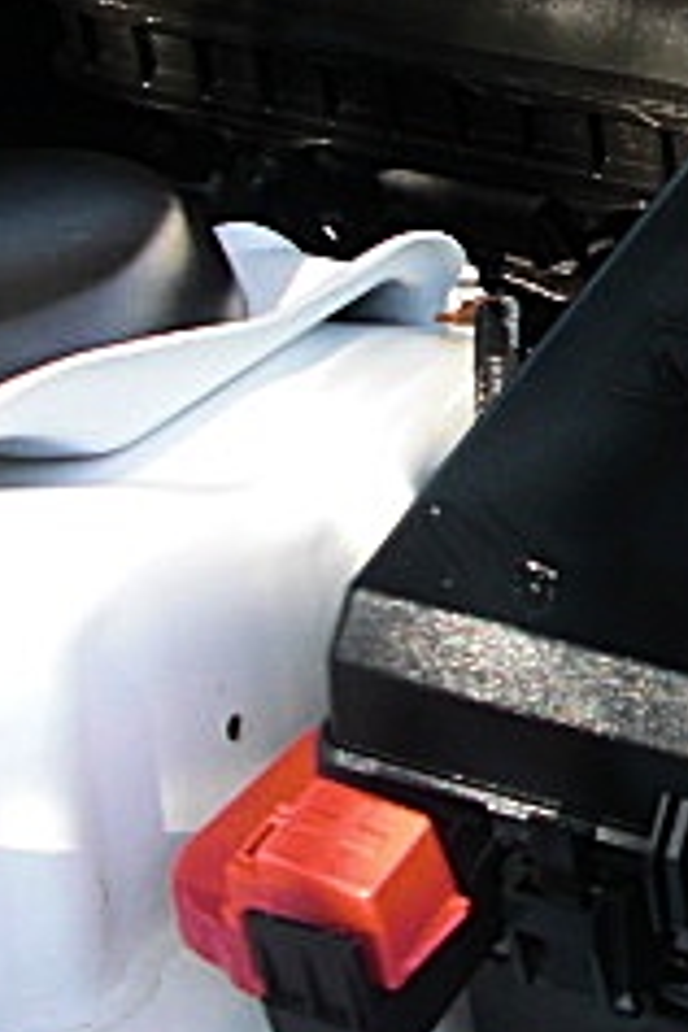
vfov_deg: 20.1
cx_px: 1102
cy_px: 253
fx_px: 2895
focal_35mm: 101
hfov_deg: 12.7
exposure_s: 1/160
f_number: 2.8
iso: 50
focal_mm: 6.3
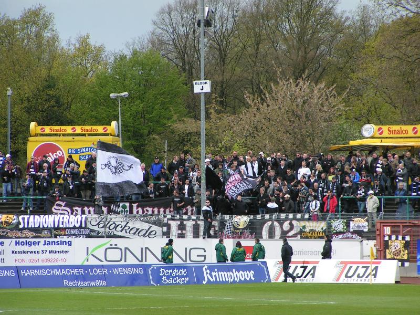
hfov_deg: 7.0
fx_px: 3434
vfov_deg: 5.3
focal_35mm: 283
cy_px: 158
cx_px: 210
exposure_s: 1/320
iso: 50
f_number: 4.5
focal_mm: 43.3
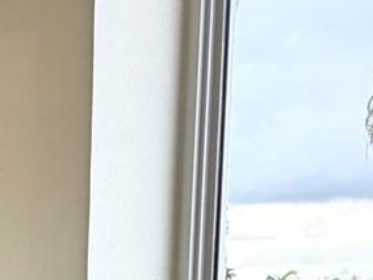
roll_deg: +1.5
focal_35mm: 79
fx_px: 851
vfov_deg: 17.5
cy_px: 368
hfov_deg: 17.1
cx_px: -397
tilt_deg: -3.5
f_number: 2.2
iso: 100
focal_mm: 2.22
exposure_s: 1/120
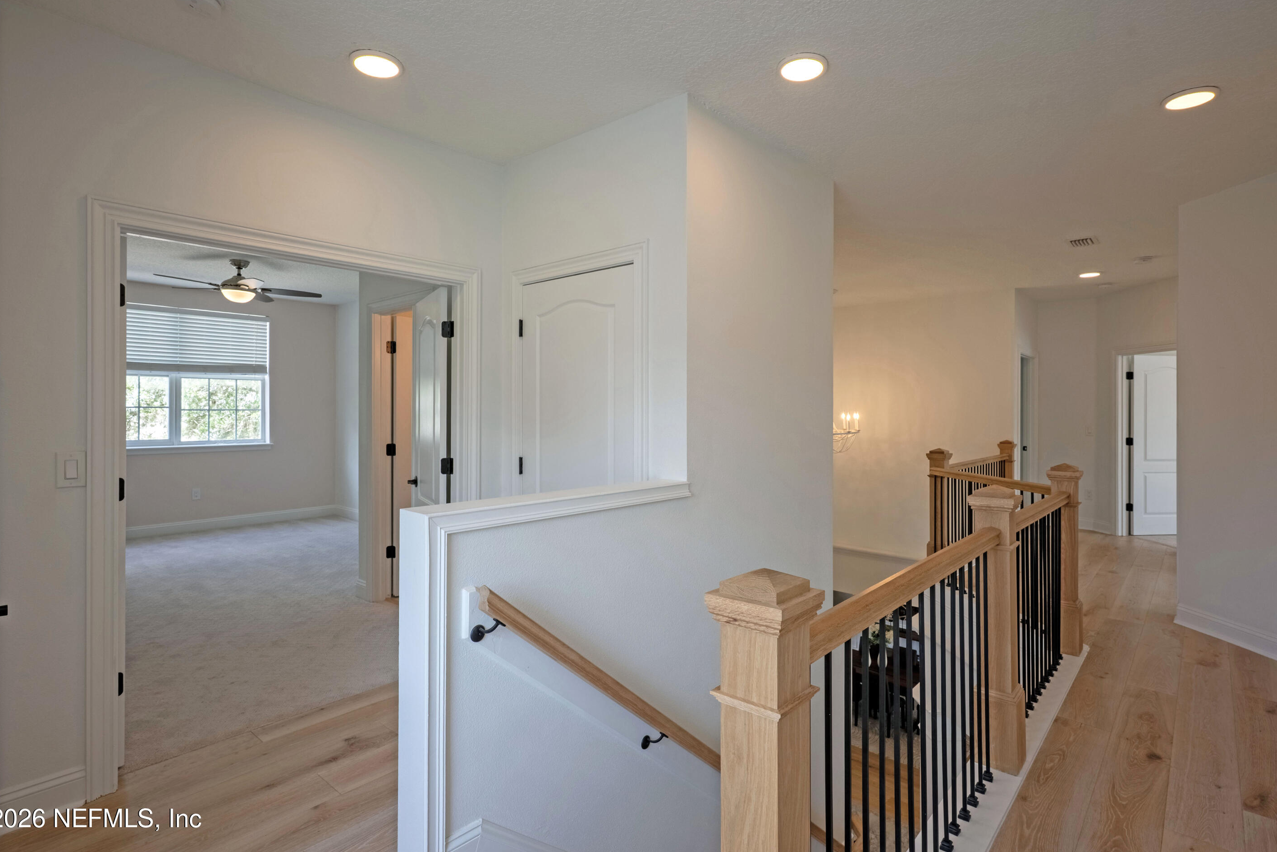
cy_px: 409
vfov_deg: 67.4
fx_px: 638
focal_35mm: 18
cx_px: 645
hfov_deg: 90.0
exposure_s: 1/2000
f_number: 8
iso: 640
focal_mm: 17
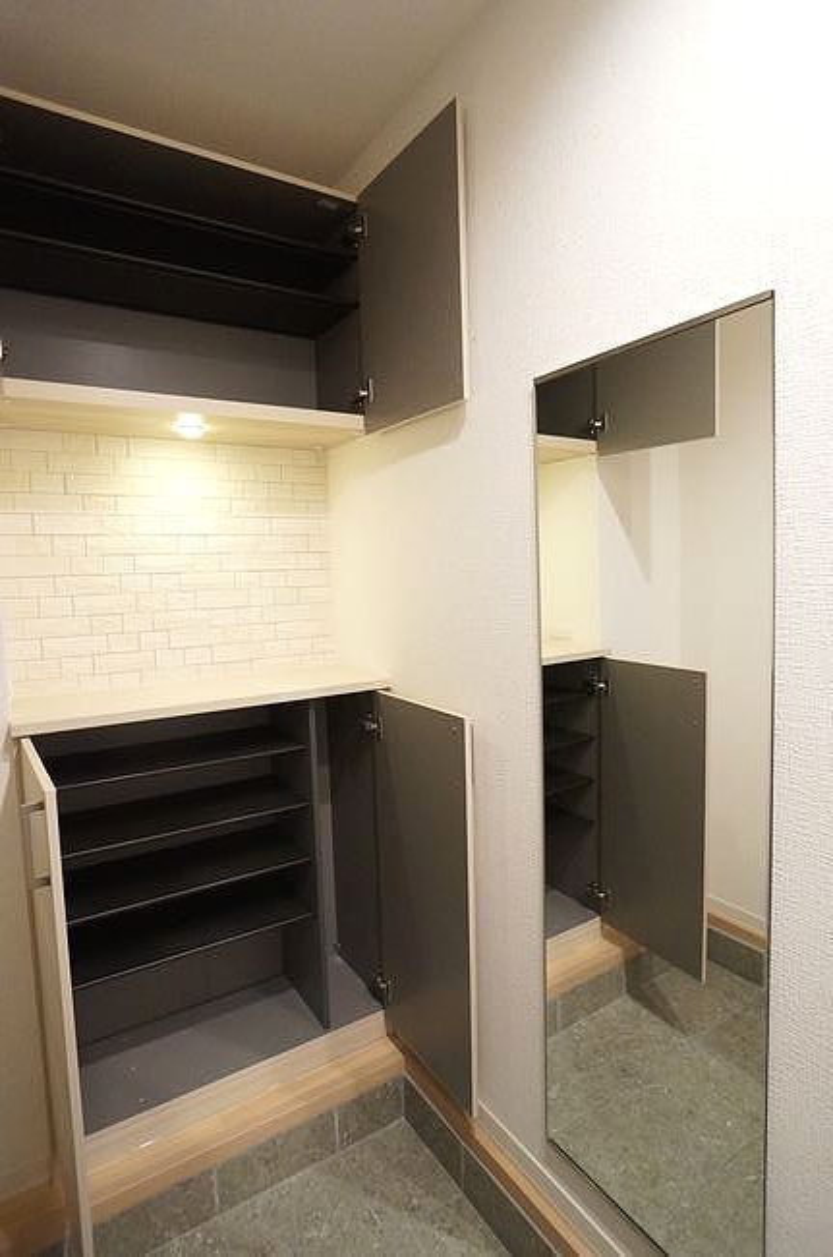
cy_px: 628
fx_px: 836
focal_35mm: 24
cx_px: 416
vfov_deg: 73.8
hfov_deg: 53.0
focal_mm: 16
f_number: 4
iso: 2000
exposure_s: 1/60
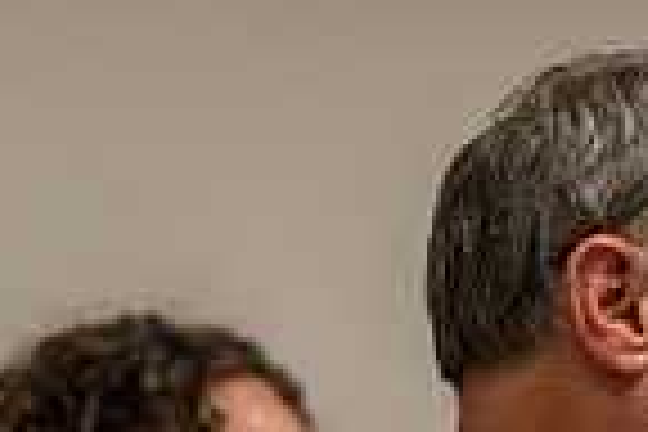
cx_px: 904
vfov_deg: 4.6
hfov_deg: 6.9
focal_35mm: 295
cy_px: 619
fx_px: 5310
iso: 1600
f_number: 2.8
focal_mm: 73
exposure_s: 1/200
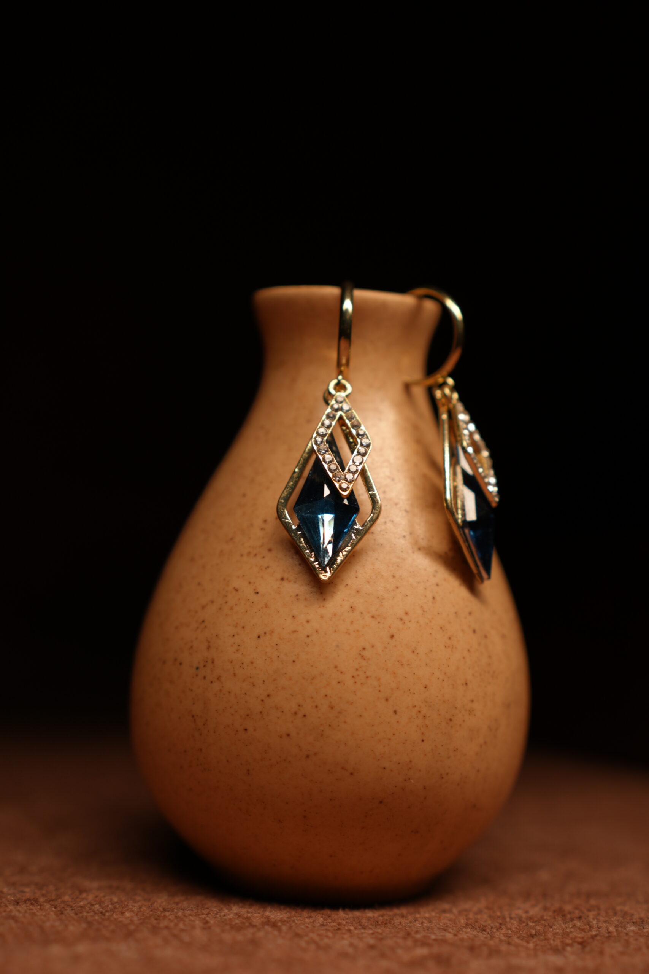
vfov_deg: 38.2
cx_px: 324
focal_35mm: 52
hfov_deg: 26.0
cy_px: 487
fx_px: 1406
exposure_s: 1/100
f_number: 2.5
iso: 100
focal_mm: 35
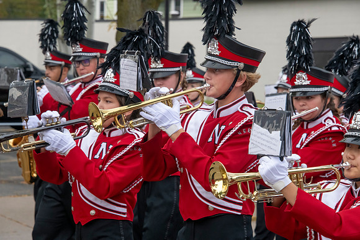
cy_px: 120
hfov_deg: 11.4
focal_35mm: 180
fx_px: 1800
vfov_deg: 7.6
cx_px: 180
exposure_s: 1/320
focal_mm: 180
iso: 3200
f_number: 11
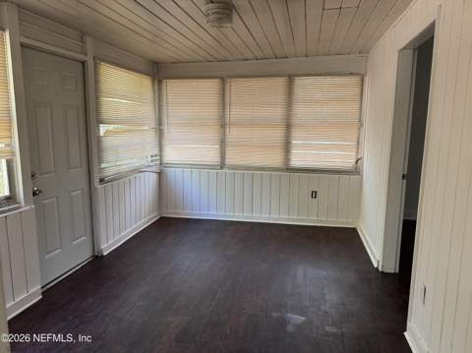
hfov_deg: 71.7
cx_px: 236
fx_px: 327
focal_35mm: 24
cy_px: 176
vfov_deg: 56.7
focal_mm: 6.76
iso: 200
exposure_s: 1/71
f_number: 1.78
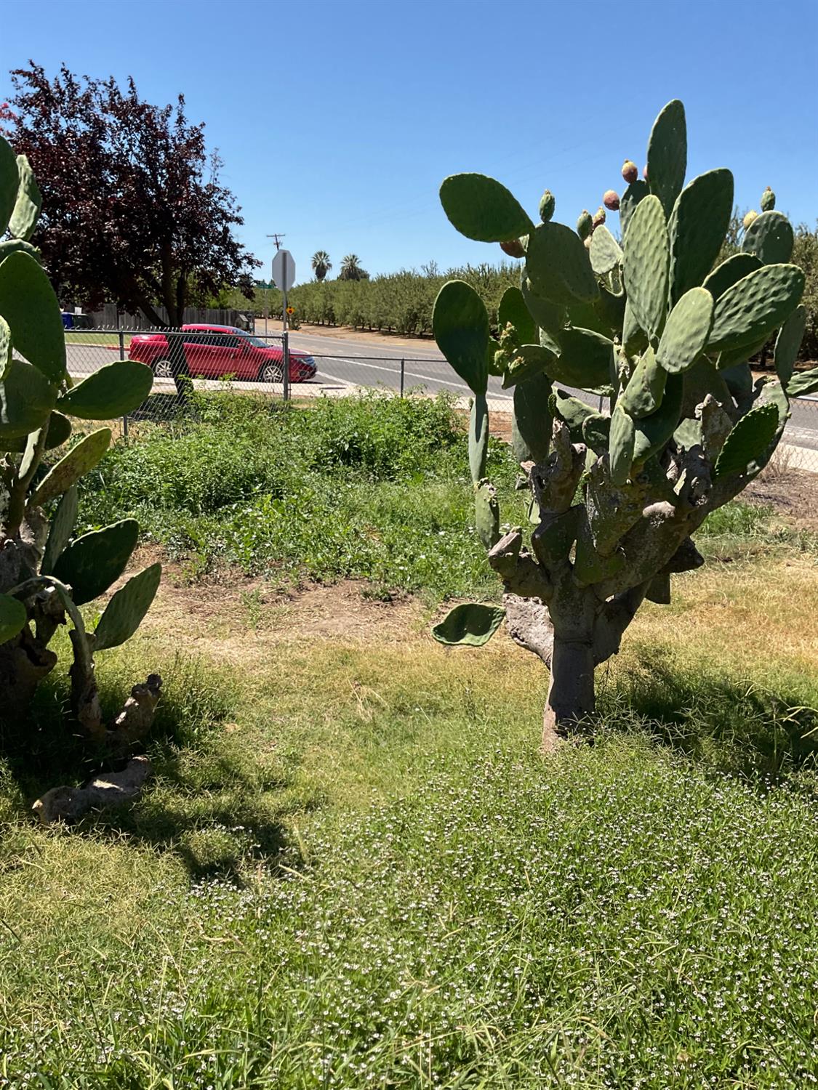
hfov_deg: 48.2
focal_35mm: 29
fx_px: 914
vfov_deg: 61.7
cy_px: 545
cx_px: 409
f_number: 1.8
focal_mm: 3
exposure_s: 1/1490
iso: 16
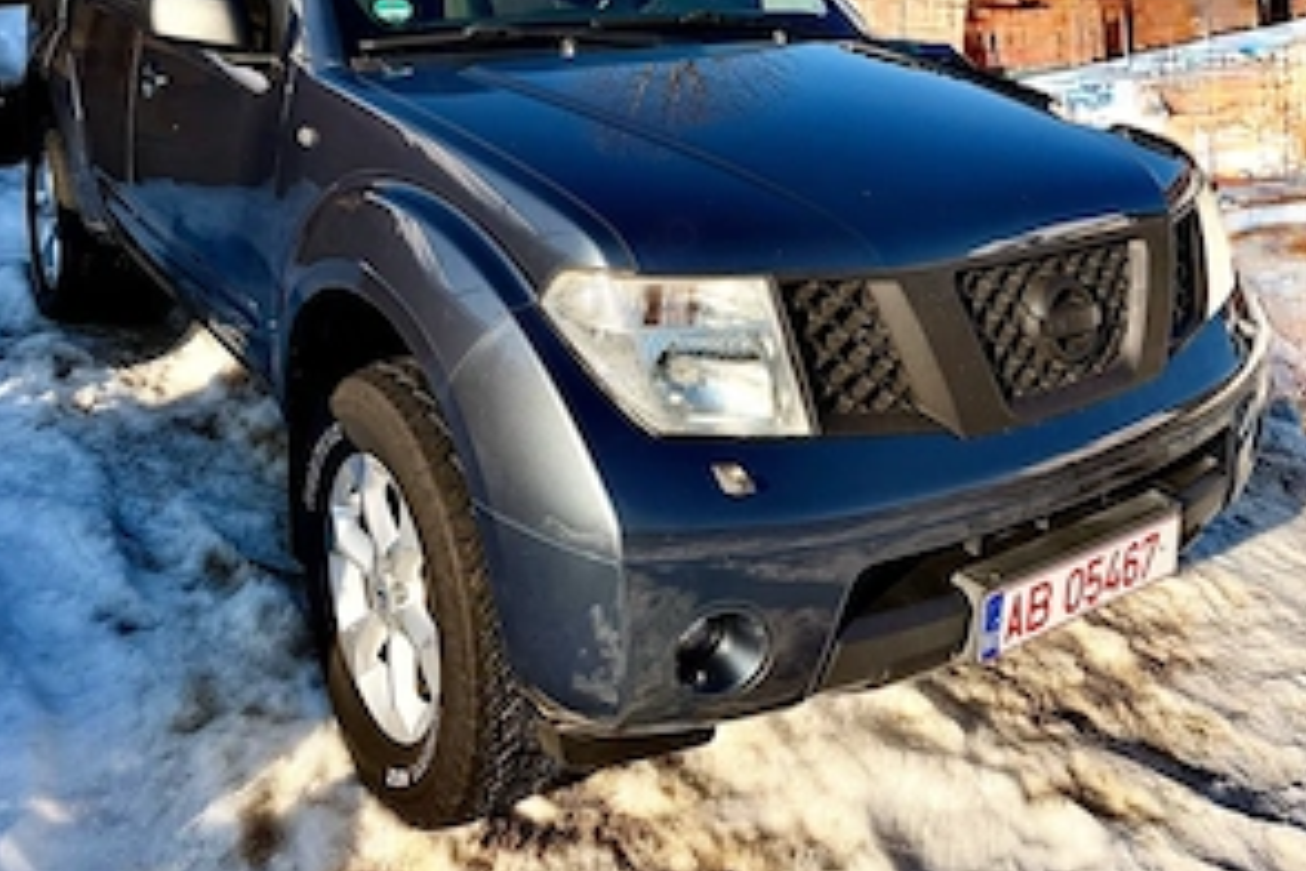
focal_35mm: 34
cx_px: 644
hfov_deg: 55.8
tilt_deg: -2.7
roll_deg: +1.9
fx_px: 1233
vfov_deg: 35.6
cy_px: 27
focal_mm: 6.76
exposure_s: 1/4975
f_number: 1.78
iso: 100
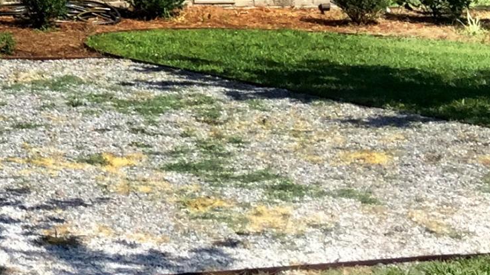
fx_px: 1676
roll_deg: -1.3
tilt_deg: +5.0
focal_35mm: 129
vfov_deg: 8.9
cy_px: -249
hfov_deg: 14.6
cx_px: -388
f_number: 2.2
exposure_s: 1/1412
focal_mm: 4.15
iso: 32
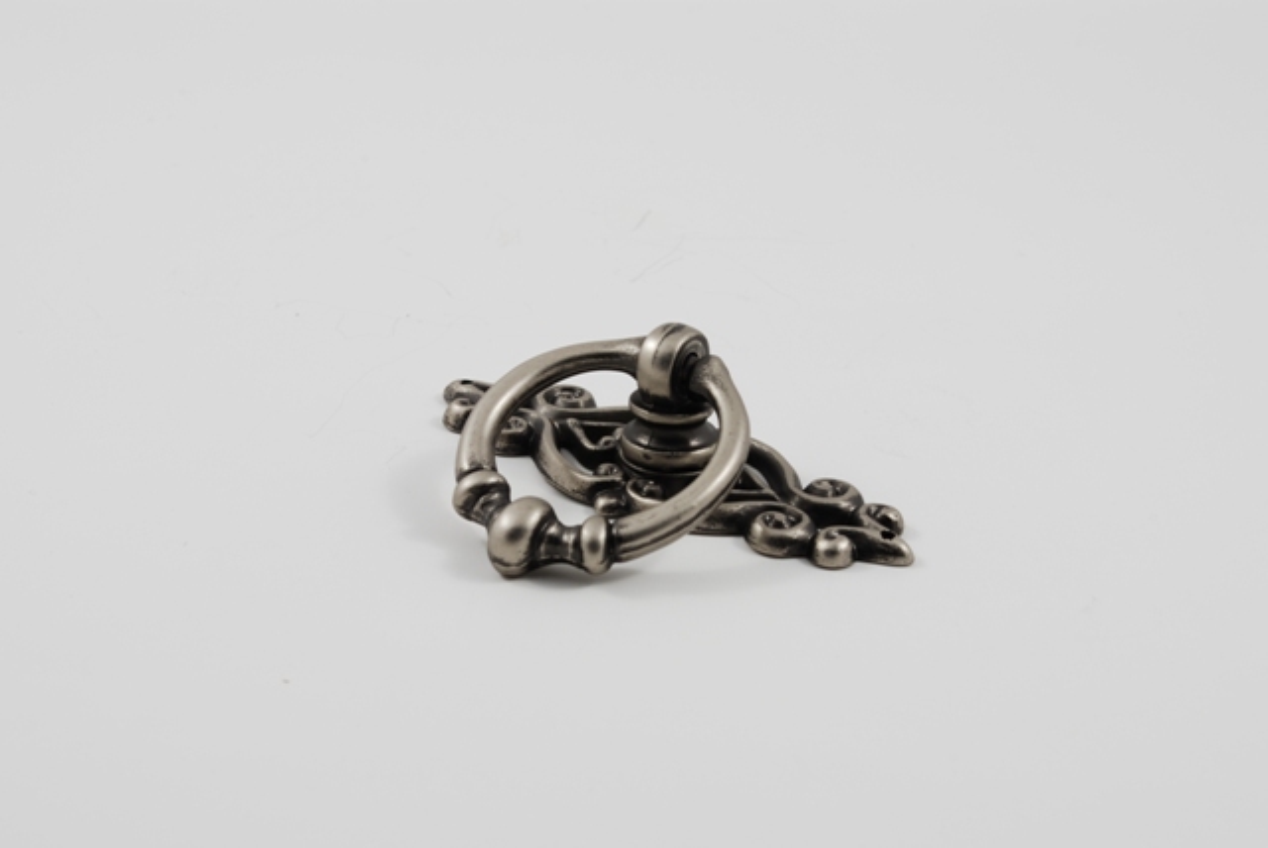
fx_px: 2908
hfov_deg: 24.6
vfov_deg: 16.6
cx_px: 634
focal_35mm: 82
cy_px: 424
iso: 100
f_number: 18
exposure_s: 1/2.5
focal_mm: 55
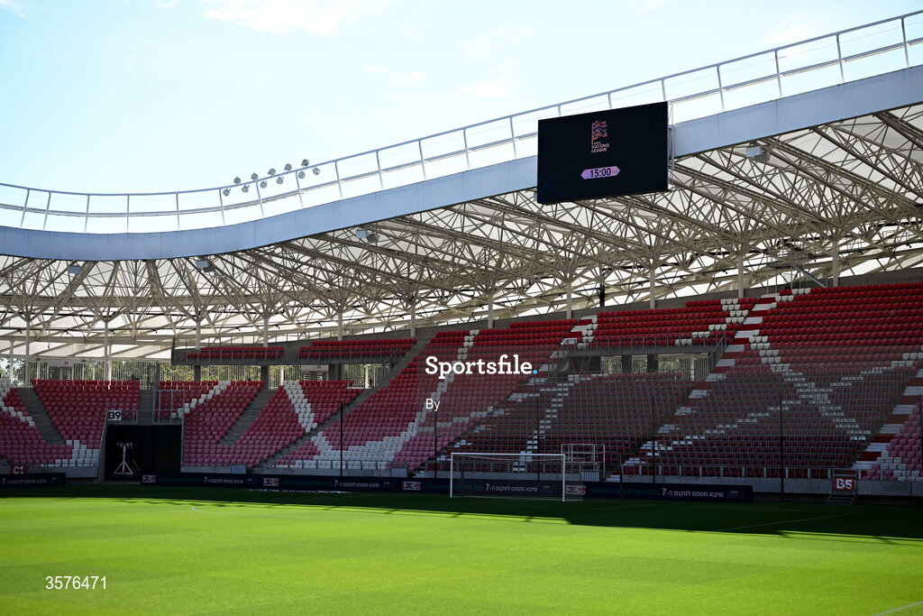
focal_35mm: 54
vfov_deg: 25.1
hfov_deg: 36.9
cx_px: 462
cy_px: 308
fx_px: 1385
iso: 250
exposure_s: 1/2000
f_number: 4
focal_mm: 54
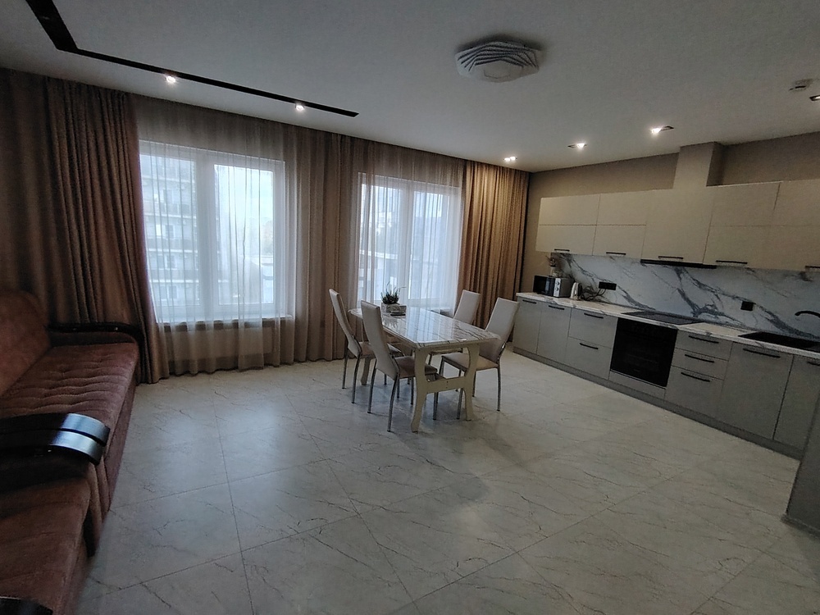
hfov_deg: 91.0
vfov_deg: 74.7
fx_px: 403
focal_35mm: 17
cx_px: 410
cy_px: 308
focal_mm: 1.42
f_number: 2.2
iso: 181
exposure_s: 1/100
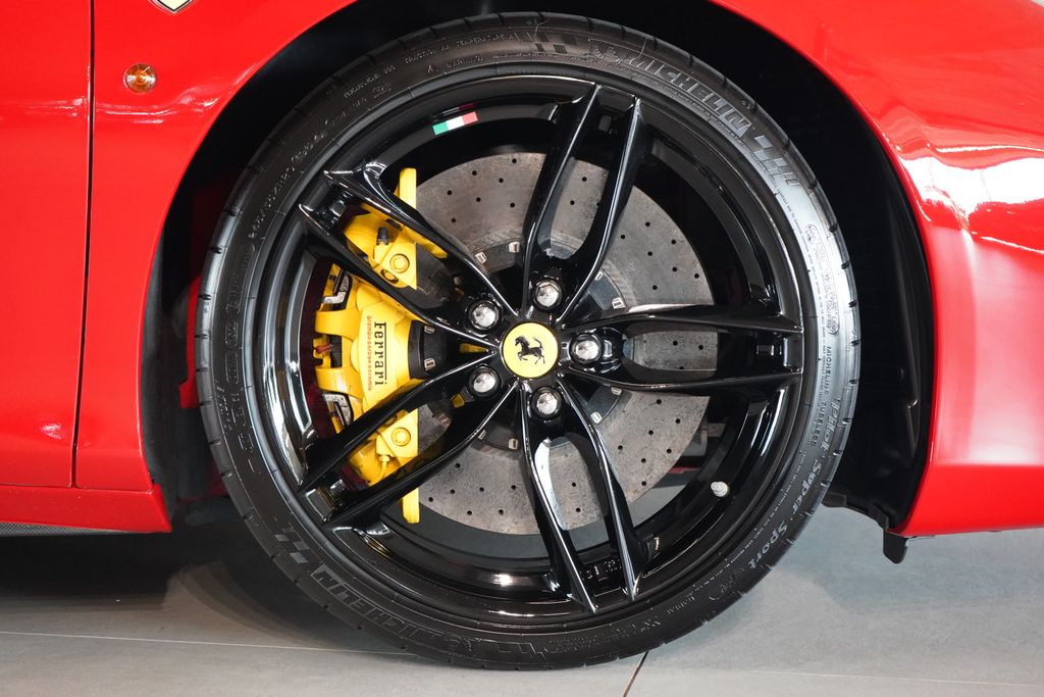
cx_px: 522
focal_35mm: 60
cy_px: 348
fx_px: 1740
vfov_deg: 22.6
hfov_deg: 33.4
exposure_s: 1/160
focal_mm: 60
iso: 10000
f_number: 5.6
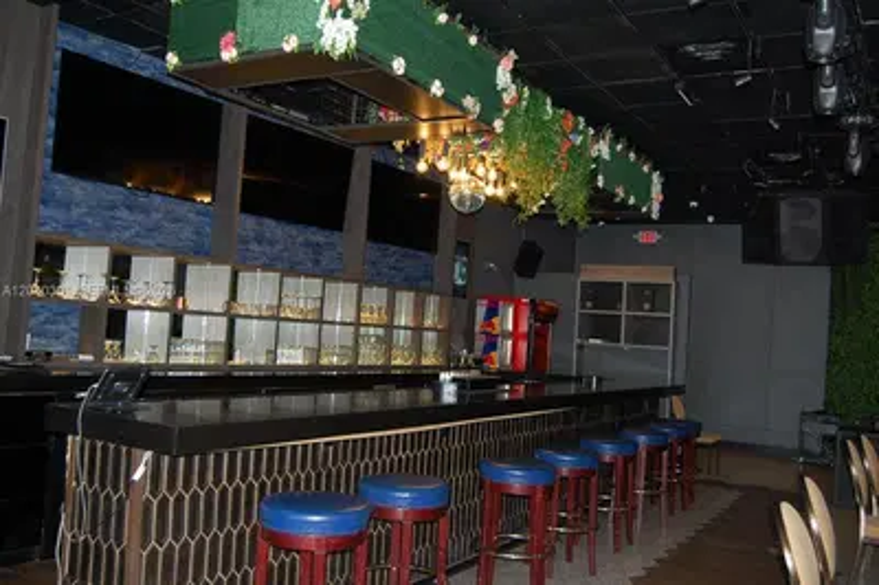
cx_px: 440
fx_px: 805
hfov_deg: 57.3
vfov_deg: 39.9
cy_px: 292
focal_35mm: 33
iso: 400
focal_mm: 22
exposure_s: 1/60
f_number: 3.8
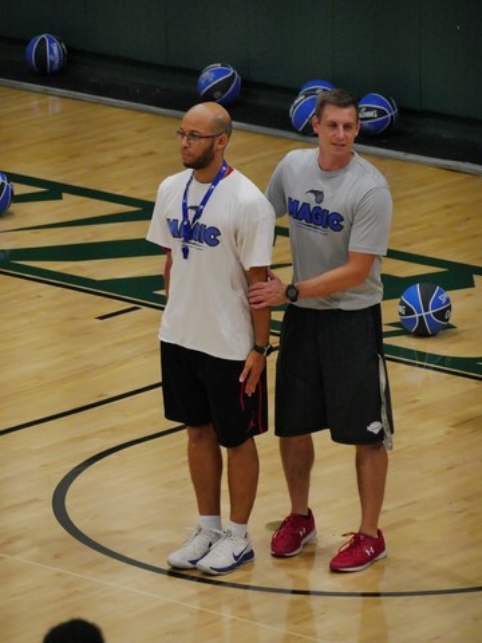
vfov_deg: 7.6
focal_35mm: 260
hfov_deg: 5.7
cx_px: 241
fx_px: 4827
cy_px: 322
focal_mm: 130
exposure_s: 1/320
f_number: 5.6
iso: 6400
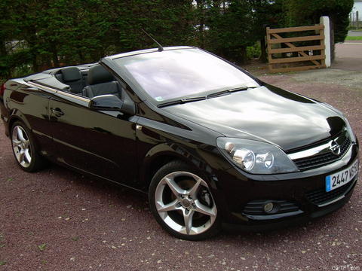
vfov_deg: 32.9
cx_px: 181
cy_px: 136
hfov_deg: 42.9
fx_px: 460
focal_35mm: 44
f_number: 2.9
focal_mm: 7.2
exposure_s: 1/229
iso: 50
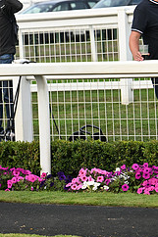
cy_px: 63
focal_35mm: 252
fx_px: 1661
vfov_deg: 8.2
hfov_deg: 5.4
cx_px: -125
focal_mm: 105
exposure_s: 1/2500
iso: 1000
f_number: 4.5
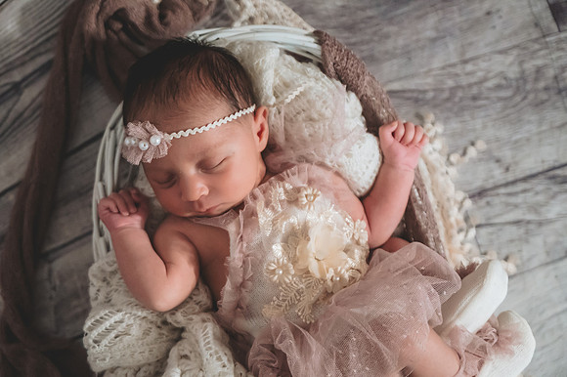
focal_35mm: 58
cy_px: 188
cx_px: 284
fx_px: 915
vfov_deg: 23.3
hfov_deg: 34.4
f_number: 4
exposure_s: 1/125
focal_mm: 58
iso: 8000
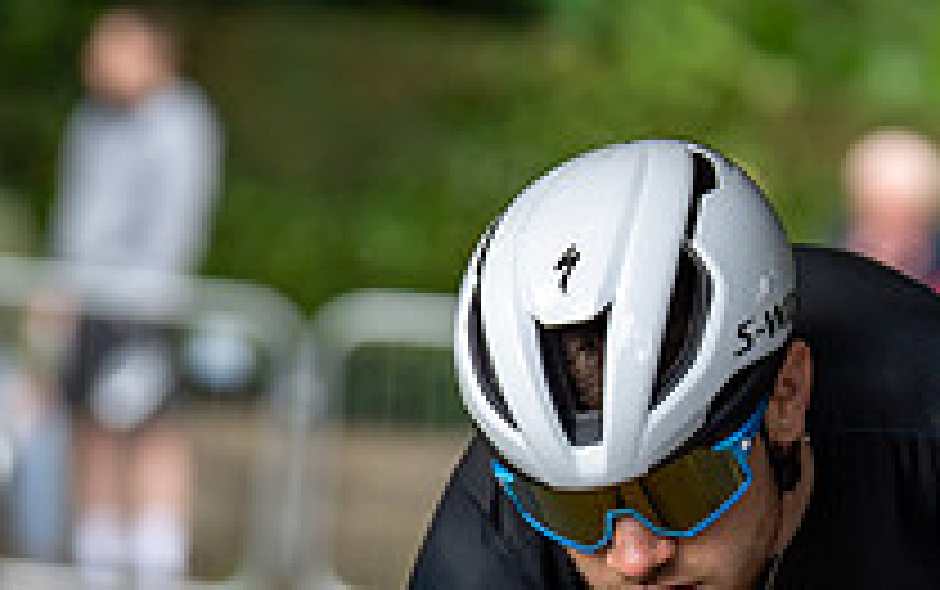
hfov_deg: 4.7
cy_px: 437
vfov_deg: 3.0
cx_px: 627
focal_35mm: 445
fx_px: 11409
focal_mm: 115
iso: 400
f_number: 2.8
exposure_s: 1/800
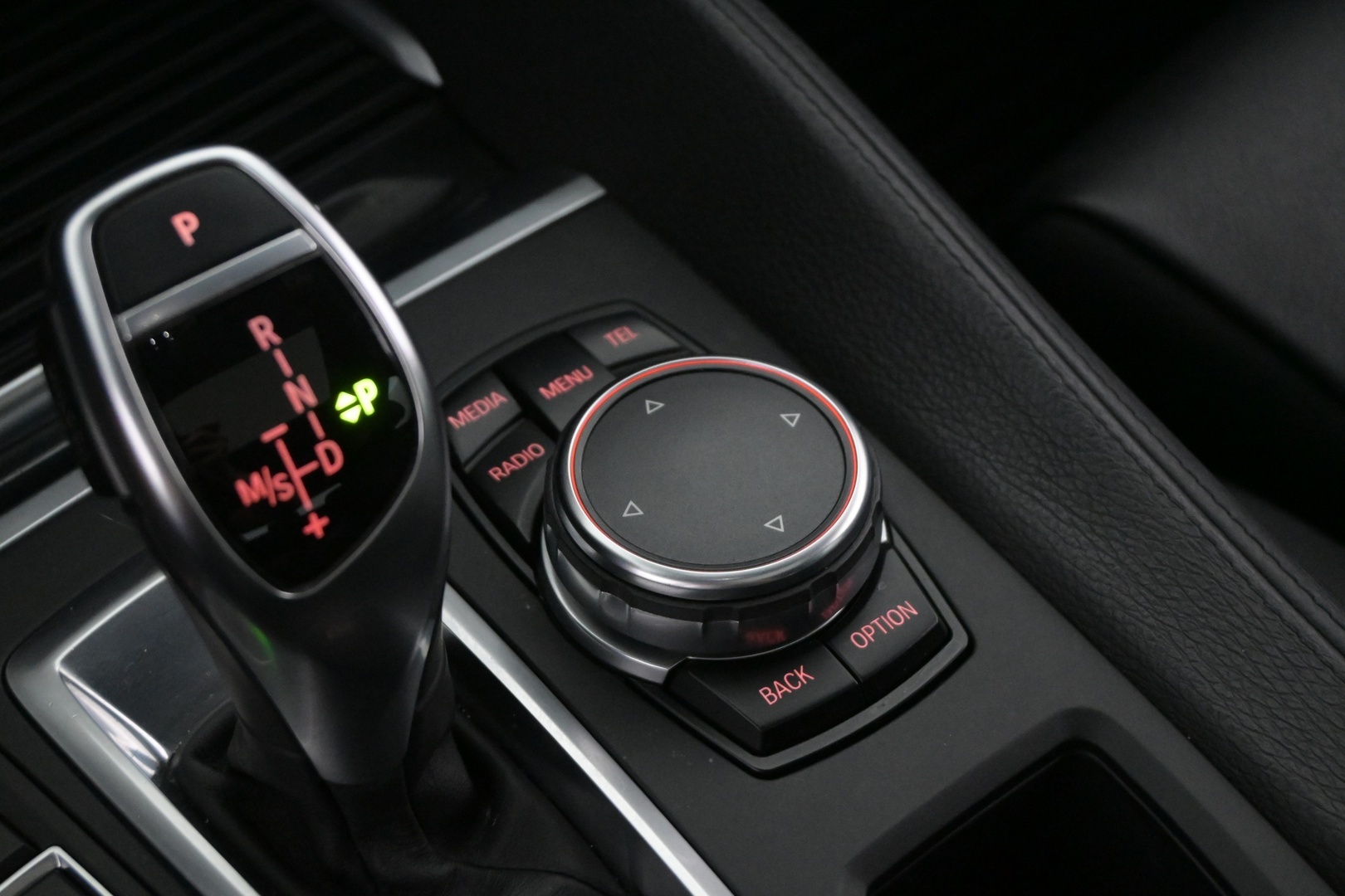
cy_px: 448
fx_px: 2129
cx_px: 672
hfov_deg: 35.1
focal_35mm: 57
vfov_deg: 23.8
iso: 6400
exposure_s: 1/60
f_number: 5.6
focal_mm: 38
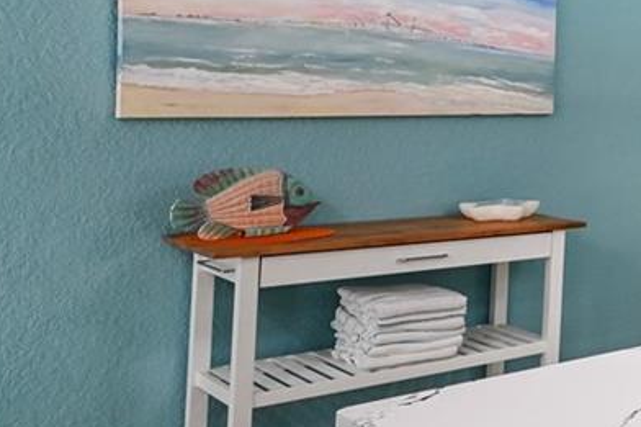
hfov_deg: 23.1
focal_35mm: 49
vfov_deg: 27.1
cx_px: 1128
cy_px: 103
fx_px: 872
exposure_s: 1/15
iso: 800
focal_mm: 12
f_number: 8
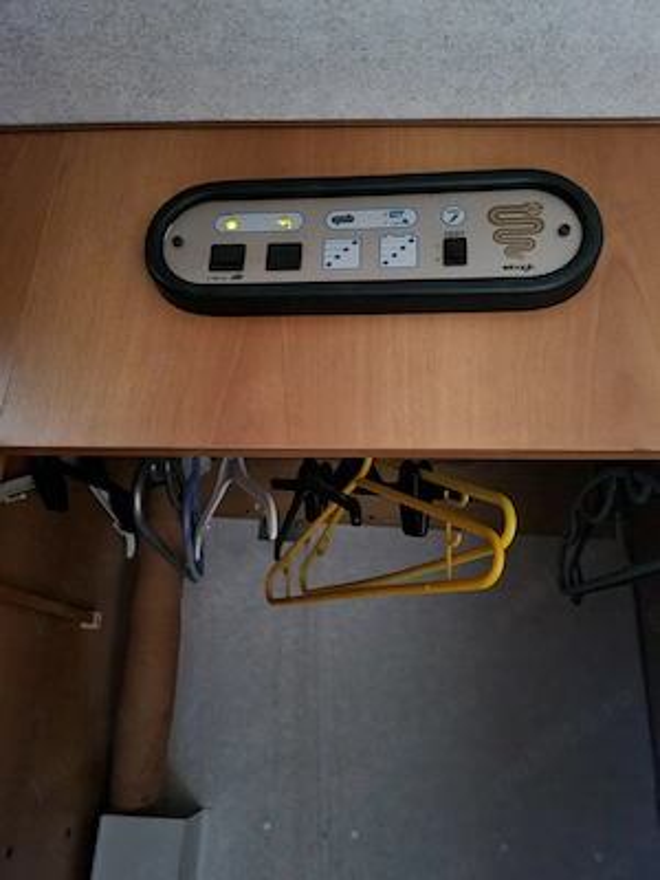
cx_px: 330
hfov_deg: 53.1
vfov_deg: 67.3
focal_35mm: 26
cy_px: 440
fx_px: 661
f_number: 1.8
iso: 3200
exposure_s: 1/8
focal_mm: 5.4
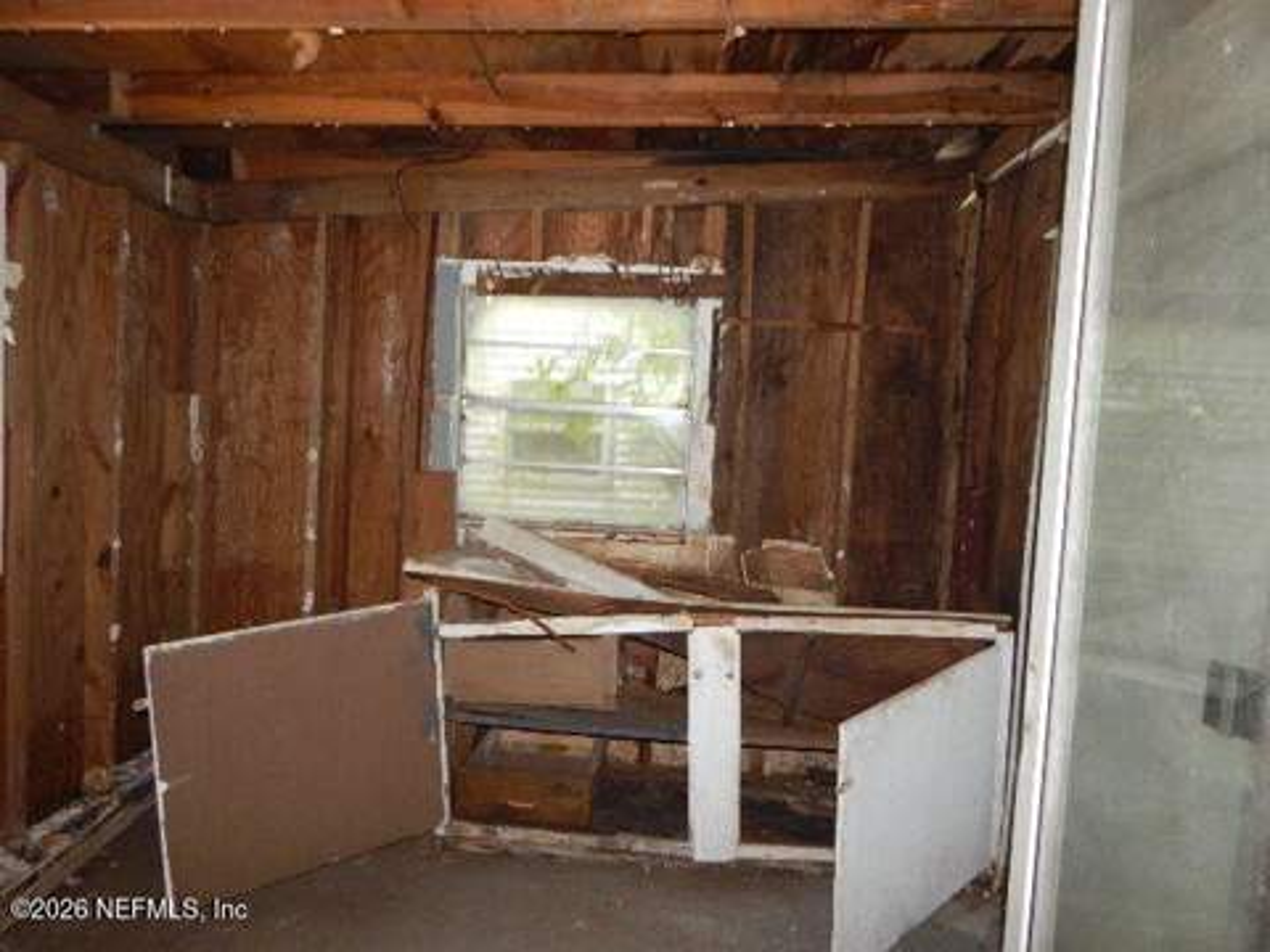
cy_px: 476
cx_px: 635
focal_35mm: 22
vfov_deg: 61.1
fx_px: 807
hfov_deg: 76.4
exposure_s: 1/30
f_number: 3
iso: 200
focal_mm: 4
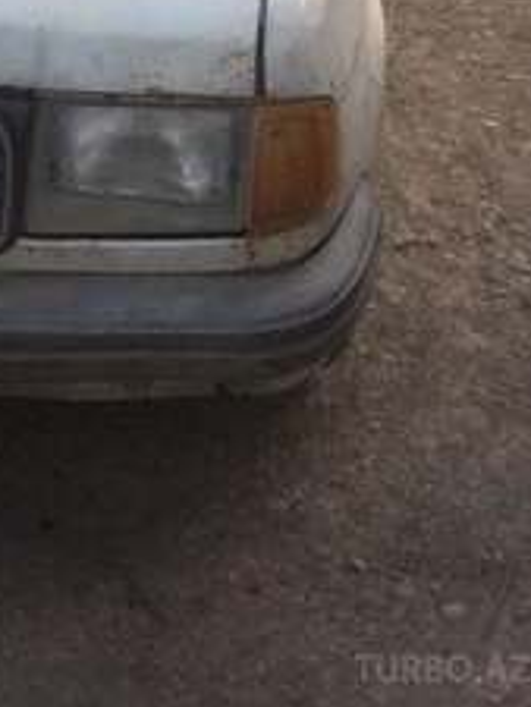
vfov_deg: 27.7
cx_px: -41
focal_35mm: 64
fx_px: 1308
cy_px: -69
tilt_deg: -18.4
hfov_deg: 21.8
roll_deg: -3.6
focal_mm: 4.15
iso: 32
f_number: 2.2
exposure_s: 1/402
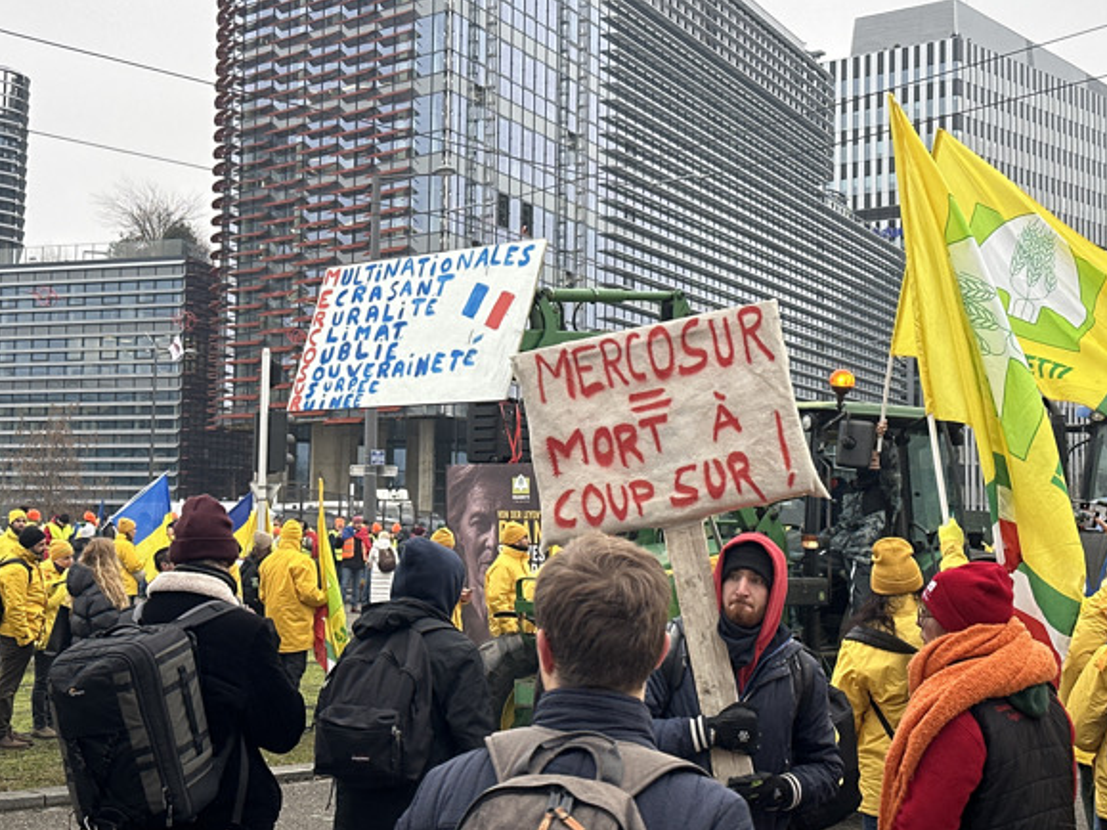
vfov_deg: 25.2
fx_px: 1854
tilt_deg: +5.6
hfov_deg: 33.2
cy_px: 341
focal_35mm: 58
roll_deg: -1.6
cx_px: 495
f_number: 1.78
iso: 64
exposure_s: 1/399
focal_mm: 6.86
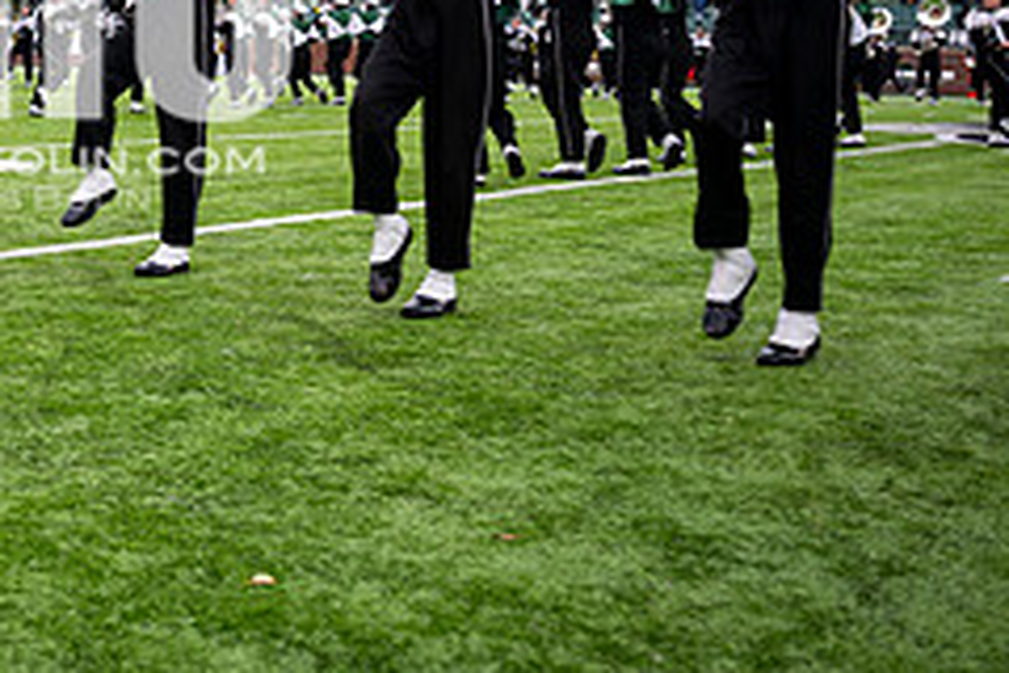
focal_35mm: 58
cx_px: -25
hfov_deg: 31.6
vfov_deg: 22.5
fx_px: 1625
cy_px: 11
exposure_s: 1/500
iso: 160
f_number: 2.8
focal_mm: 24
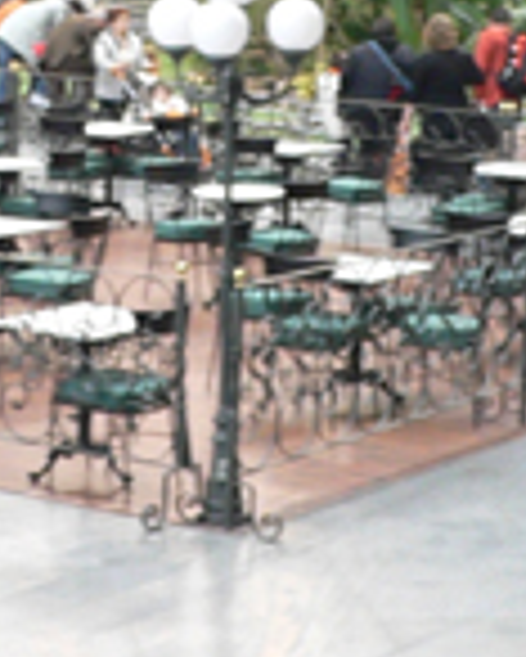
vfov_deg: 13.4
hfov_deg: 11.0
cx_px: 229
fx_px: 2721
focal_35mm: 140
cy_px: -99
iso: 100
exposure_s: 1/25
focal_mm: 4.6
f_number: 2.8
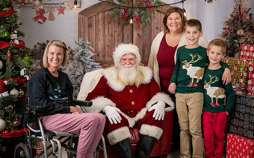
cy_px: 76
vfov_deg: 19.4
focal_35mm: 67
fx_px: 464
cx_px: 166
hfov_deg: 30.4
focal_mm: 50
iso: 100
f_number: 9
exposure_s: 1/100
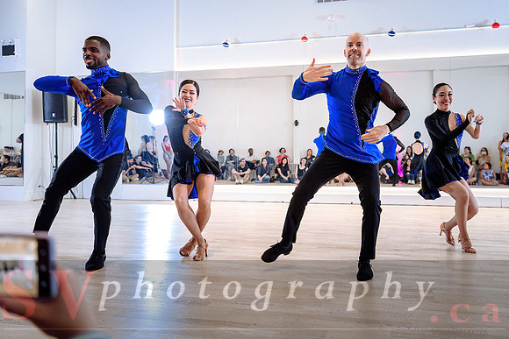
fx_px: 460
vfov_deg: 40.4
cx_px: 295
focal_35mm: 33
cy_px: 142
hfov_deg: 57.6
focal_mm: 28
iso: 1600
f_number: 2.8
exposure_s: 1/250
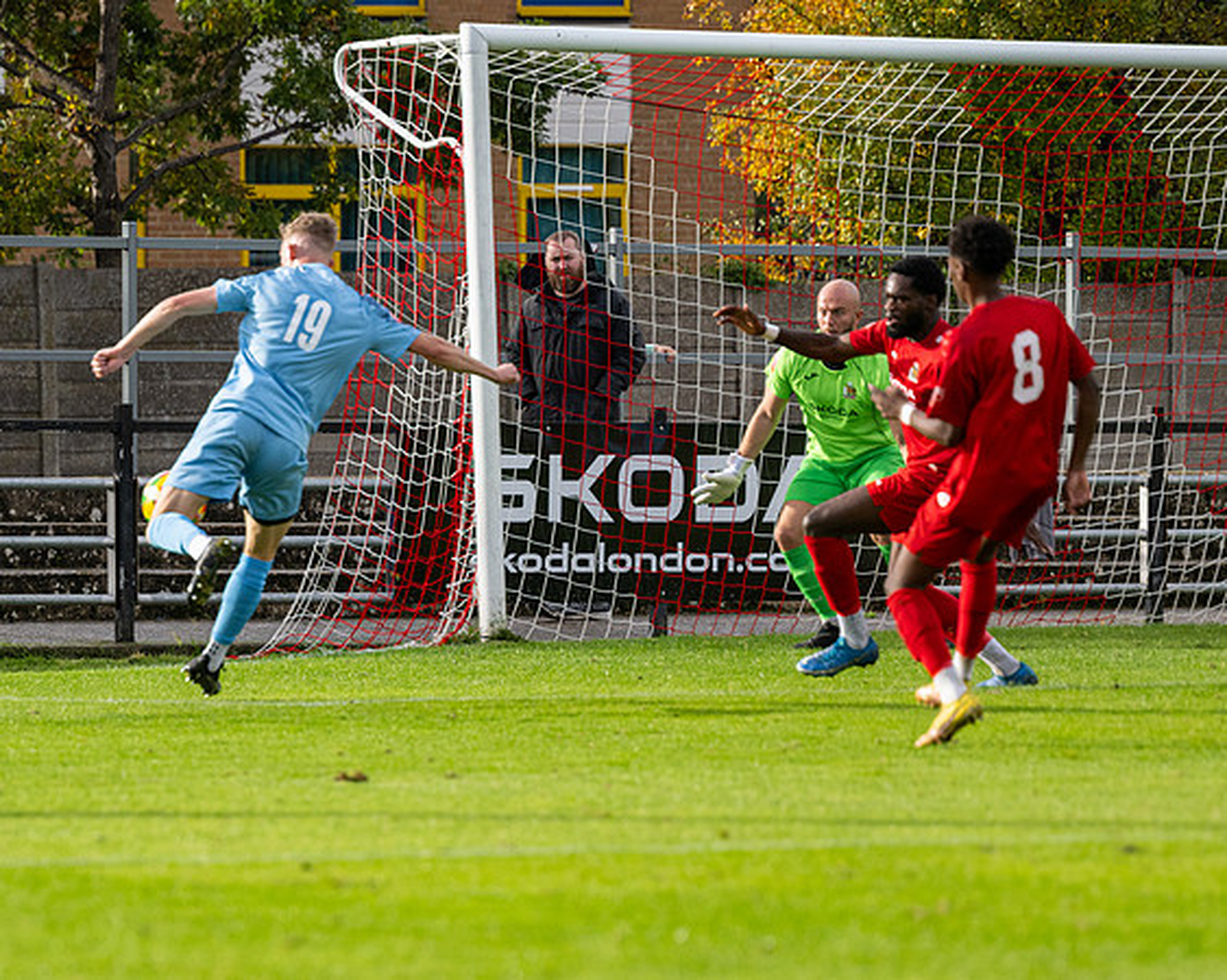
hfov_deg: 5.9
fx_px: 11981
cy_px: 724
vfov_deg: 4.7
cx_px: 442
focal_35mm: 330
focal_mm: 190
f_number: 4
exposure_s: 1/2500
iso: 400
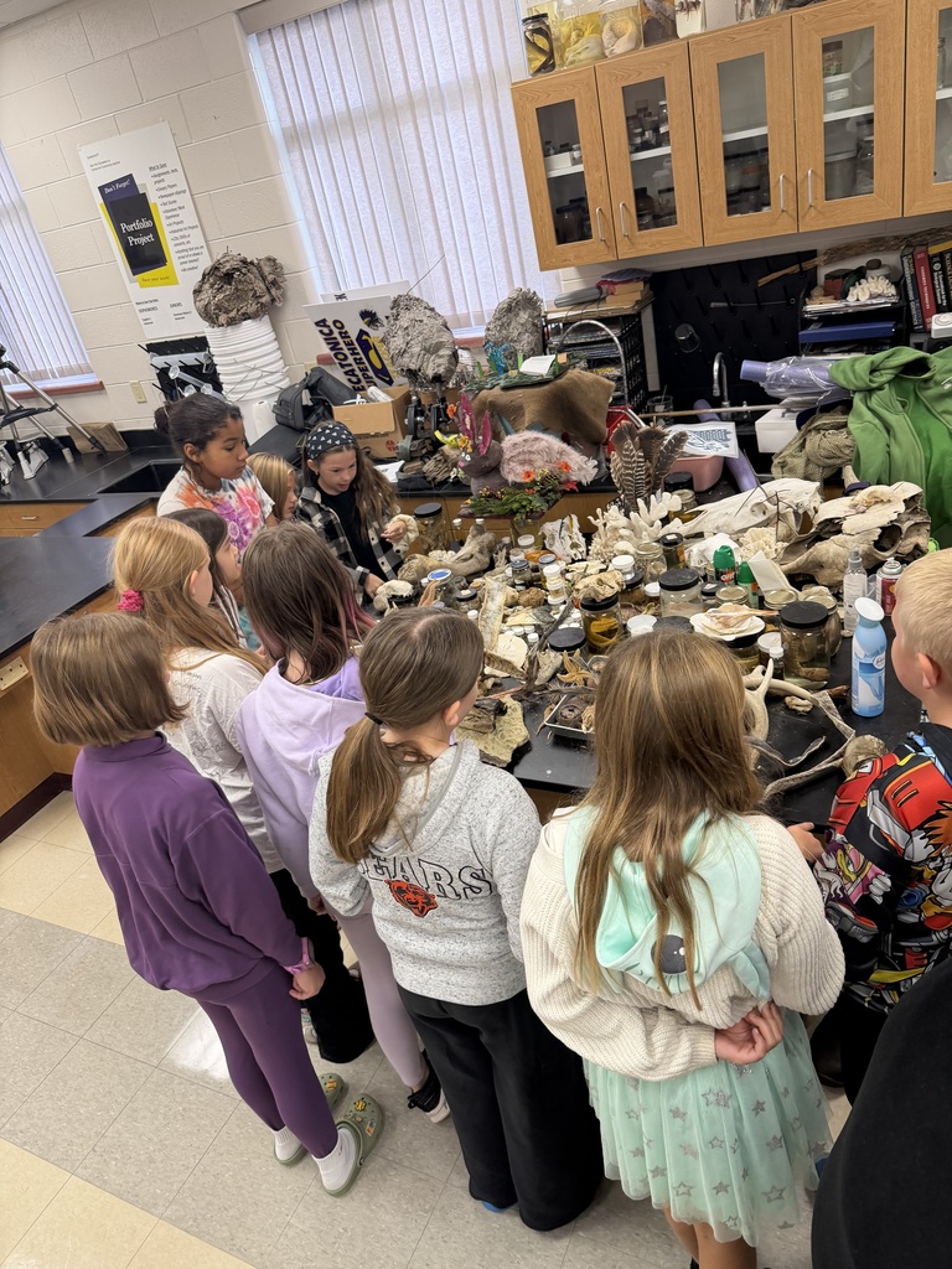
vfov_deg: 71.6
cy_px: 634
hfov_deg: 56.8
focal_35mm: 24
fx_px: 880
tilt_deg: -28.0
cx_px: 476
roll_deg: +12.0
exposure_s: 1/120
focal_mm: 6.76
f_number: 1.78
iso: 200
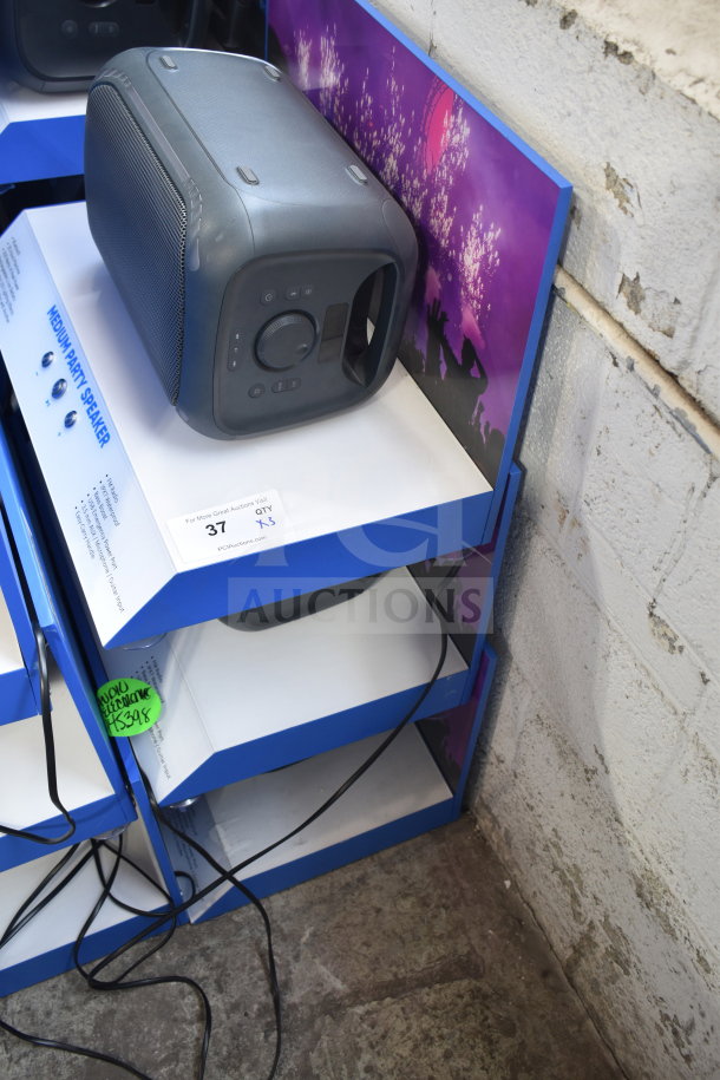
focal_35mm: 36
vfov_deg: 53.1
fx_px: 1080
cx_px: 360
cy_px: 540
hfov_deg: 36.9
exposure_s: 1/40
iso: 360
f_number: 3.8
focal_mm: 24
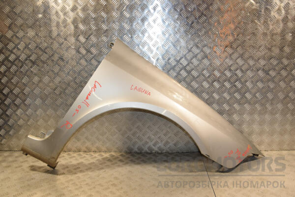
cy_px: 98
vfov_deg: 40.0
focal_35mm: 33
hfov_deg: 57.2
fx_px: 270
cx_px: 148
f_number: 9
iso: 800
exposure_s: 1/200
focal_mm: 22
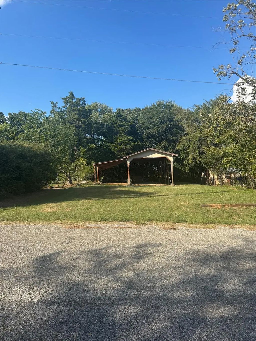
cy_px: 170
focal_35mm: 24
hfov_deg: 56.8
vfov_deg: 71.6
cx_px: 128
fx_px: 237
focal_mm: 6.76
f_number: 1.78
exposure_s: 1/2833
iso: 80
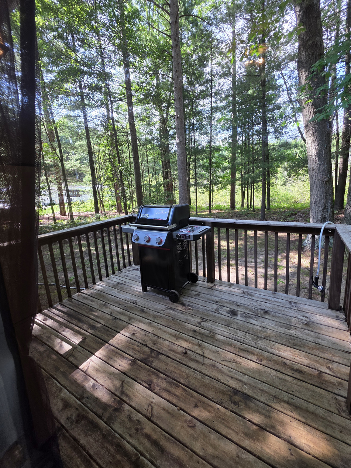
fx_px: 189
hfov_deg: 85.6
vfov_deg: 101.9
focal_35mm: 14
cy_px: 218
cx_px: 182
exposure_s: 1/120
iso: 40
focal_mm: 2.2
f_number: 1.9
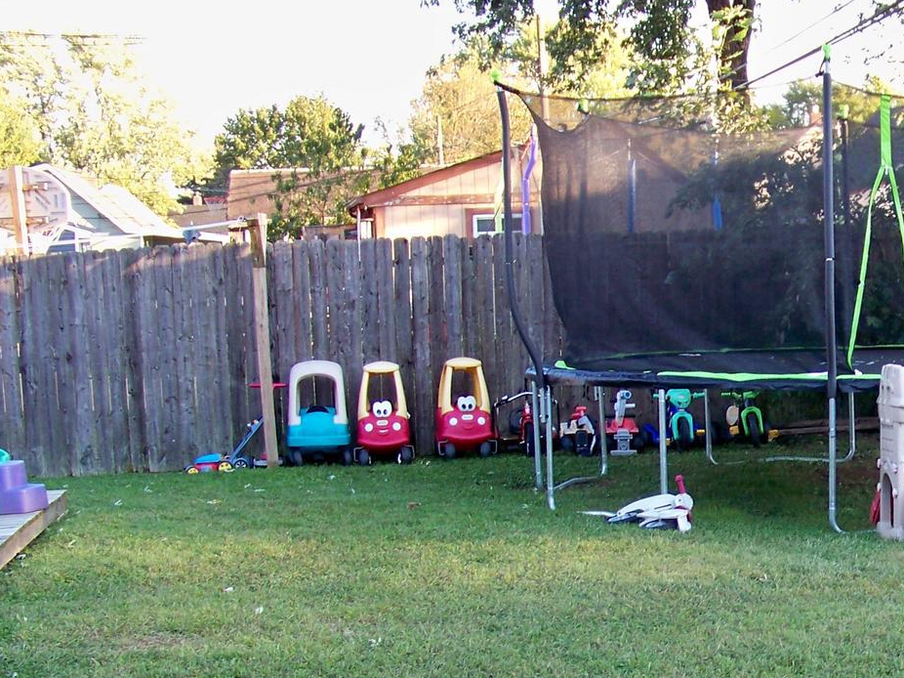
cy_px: 576
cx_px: 900
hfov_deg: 25.4
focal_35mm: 73
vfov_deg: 19.9
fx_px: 1906
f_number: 2.8
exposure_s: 1/50
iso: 80
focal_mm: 5.85
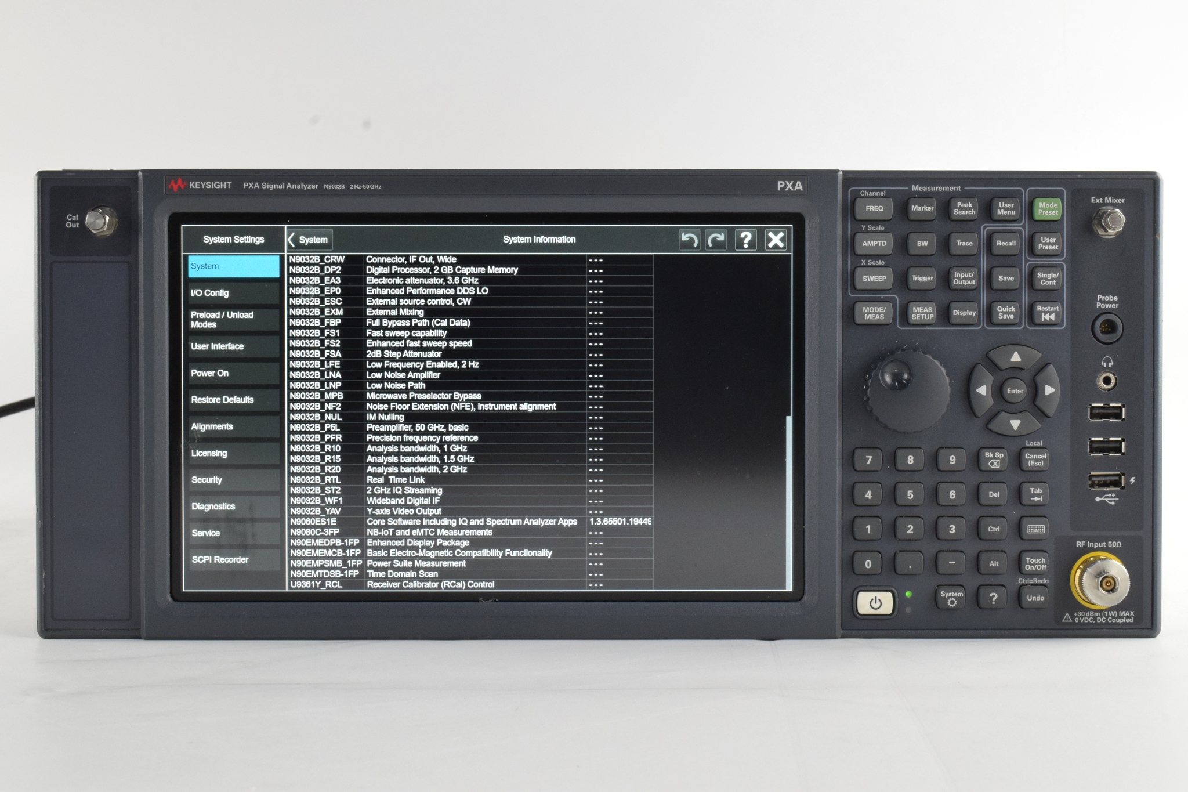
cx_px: 594
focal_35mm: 60
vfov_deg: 22.6
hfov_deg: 33.4
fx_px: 1980
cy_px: 396
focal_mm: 40
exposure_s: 1/30
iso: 1600
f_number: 22
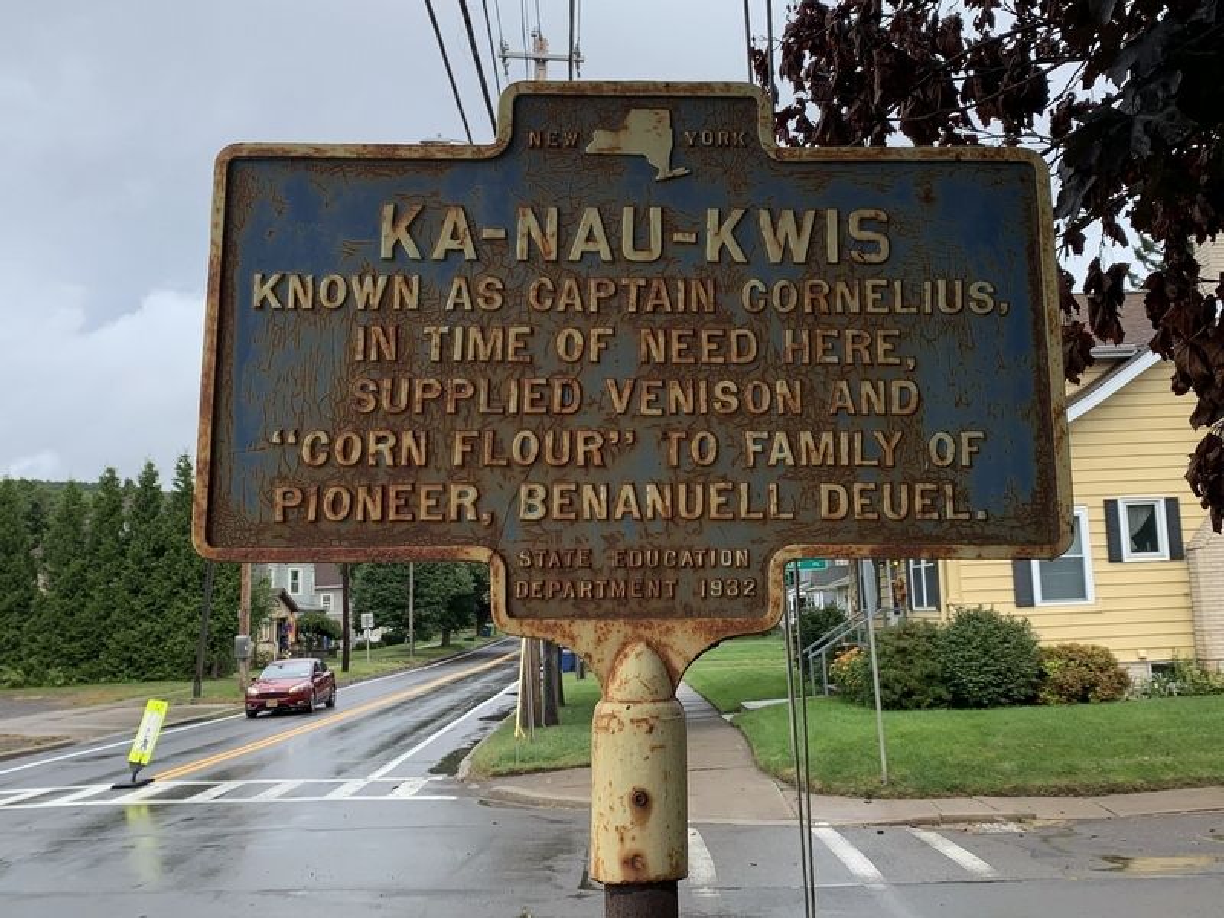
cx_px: 612
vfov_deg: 53.1
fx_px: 919
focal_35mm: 26
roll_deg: +2.5
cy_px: 459
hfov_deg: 67.3
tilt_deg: +6.7
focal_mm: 4.25
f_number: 1.8
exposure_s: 1/1163
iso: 25
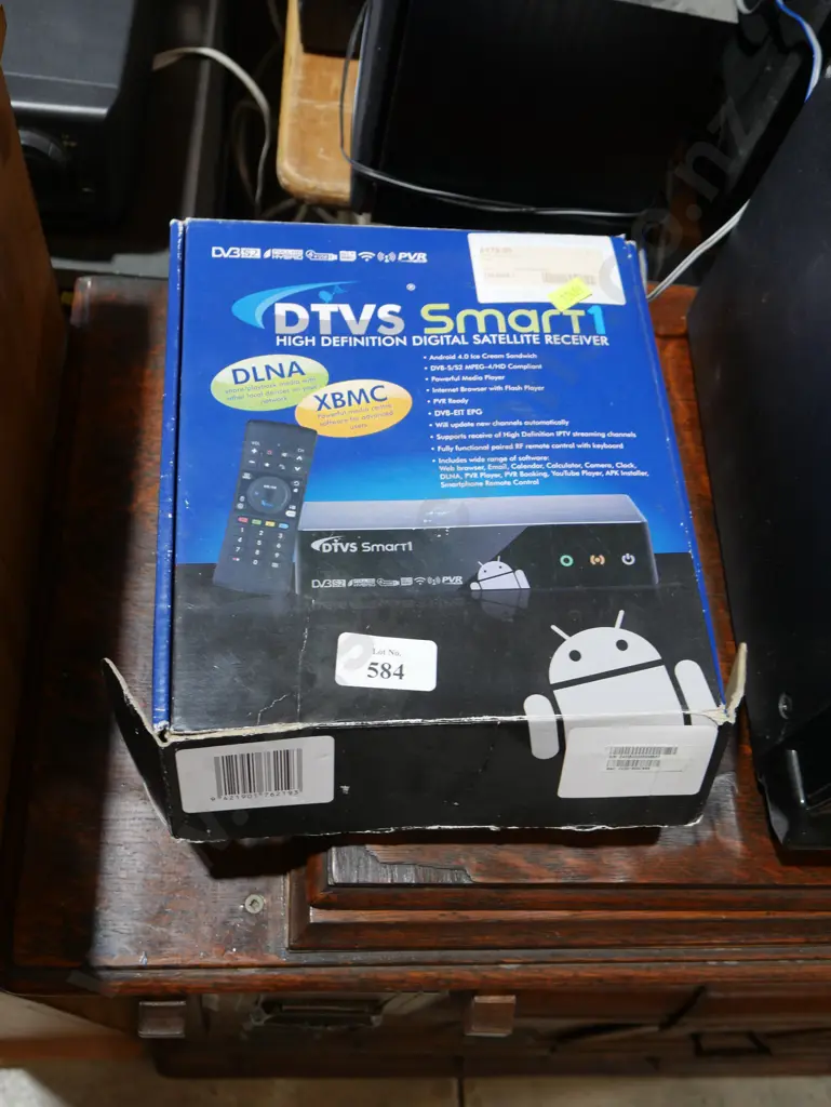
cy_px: 554
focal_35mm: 36
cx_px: 416
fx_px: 1151
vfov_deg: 51.3
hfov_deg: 39.7
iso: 400
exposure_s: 1/60
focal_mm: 18
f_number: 5
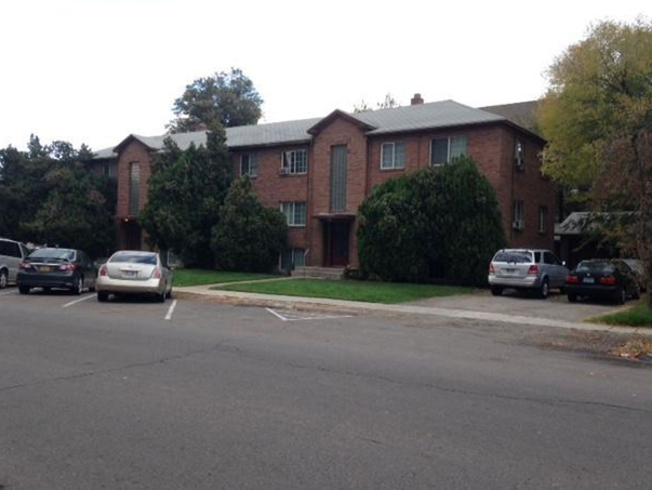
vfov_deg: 40.7
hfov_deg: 52.6
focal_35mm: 35
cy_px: 240
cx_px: 316
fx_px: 660
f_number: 2.4
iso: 50
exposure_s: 1/163
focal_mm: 4.12
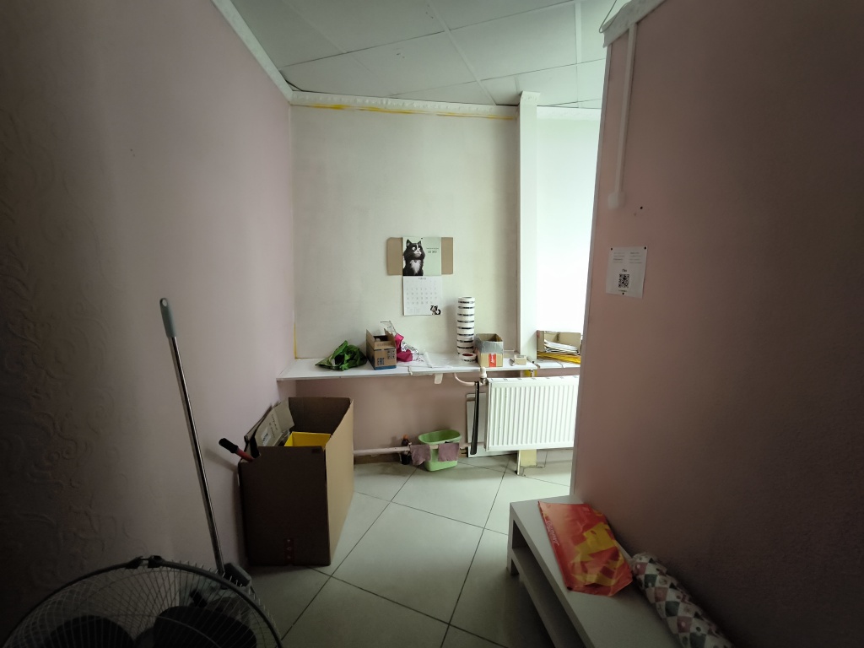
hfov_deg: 98.2
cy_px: 324
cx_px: 432
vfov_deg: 81.7
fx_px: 374
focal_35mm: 15
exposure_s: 1/25
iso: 1000
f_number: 2.2
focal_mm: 1.91
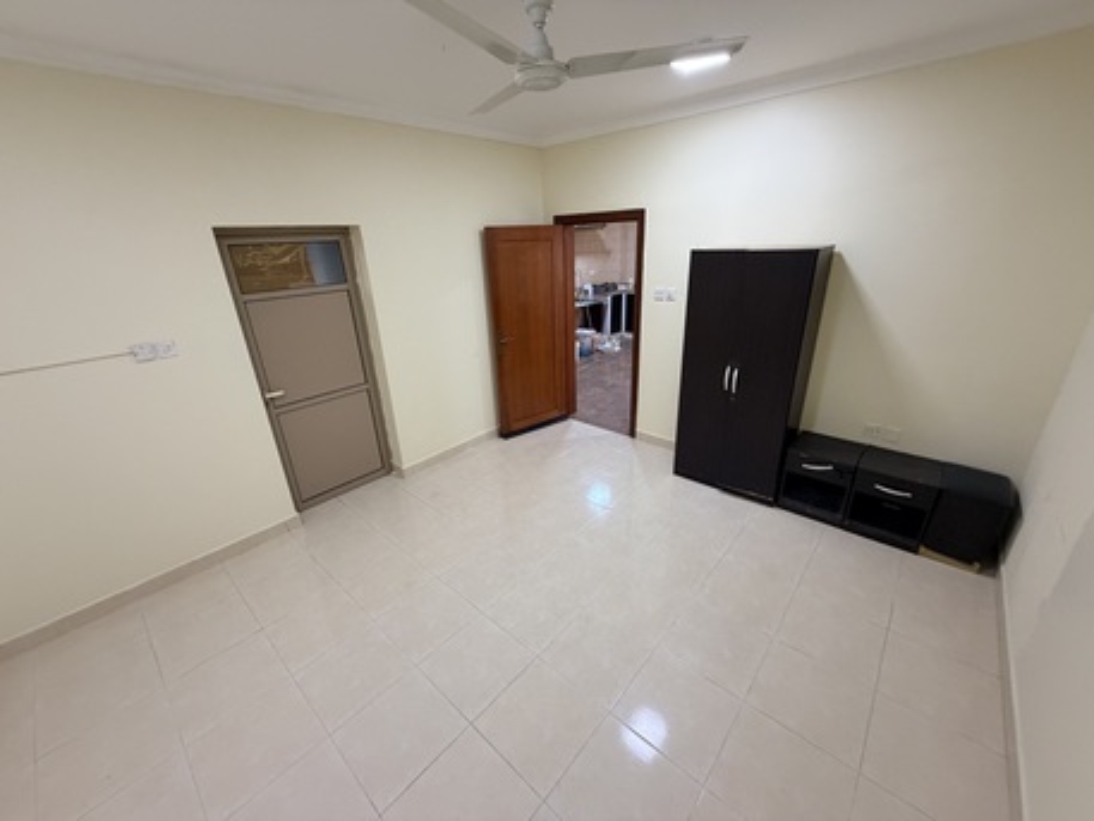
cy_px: 410
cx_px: 547
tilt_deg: -20.7
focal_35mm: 14
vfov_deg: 85.7
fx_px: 443
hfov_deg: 102.0
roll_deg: +3.9
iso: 320
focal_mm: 2.22
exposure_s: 1/67
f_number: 2.2
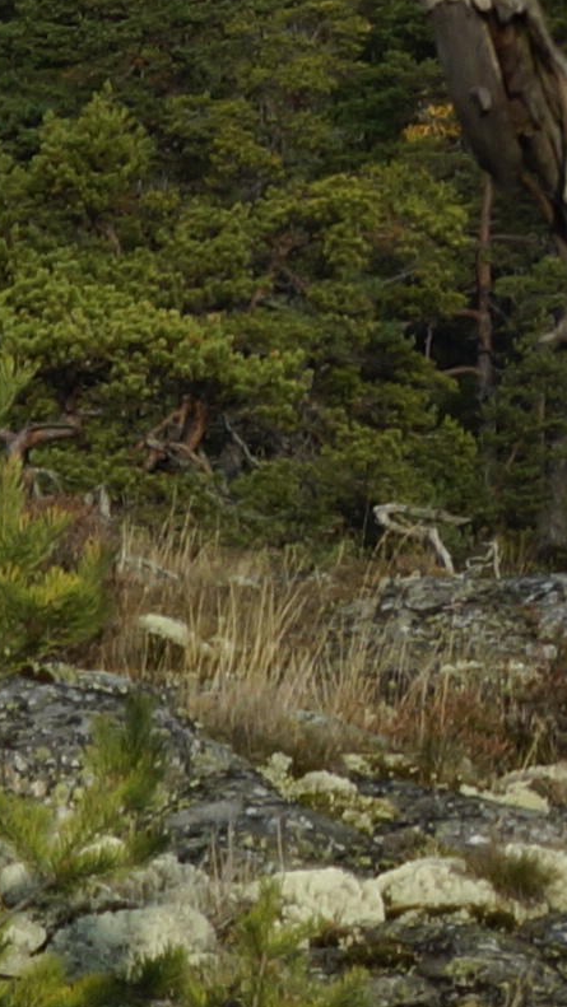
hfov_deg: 5.4
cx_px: 2279
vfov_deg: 10.6
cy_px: -544
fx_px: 5211
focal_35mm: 195
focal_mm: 18
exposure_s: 1/160
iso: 100
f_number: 10
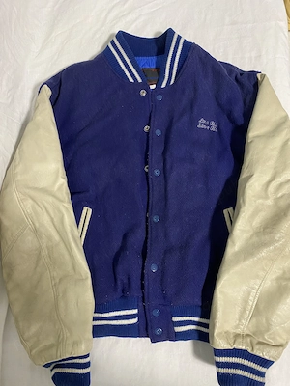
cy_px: 193
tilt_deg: -76.8
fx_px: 290
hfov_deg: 53.1
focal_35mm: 26
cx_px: 145
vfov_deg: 67.3
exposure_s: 1/50
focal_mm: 4.25
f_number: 1.8
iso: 400
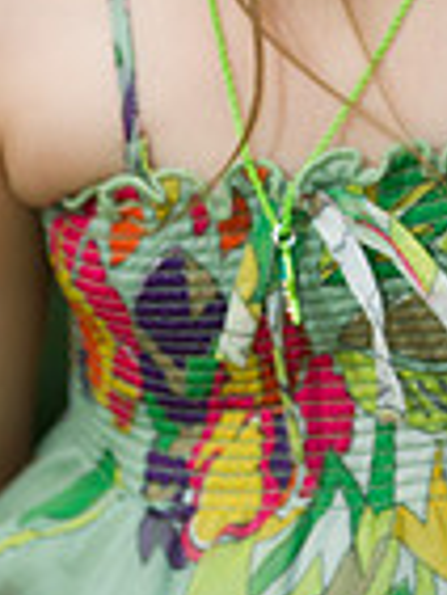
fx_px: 9455
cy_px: -215
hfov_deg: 2.7
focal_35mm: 550
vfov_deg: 3.6
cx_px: 356
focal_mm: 180
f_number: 3.5
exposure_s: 1/100
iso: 200
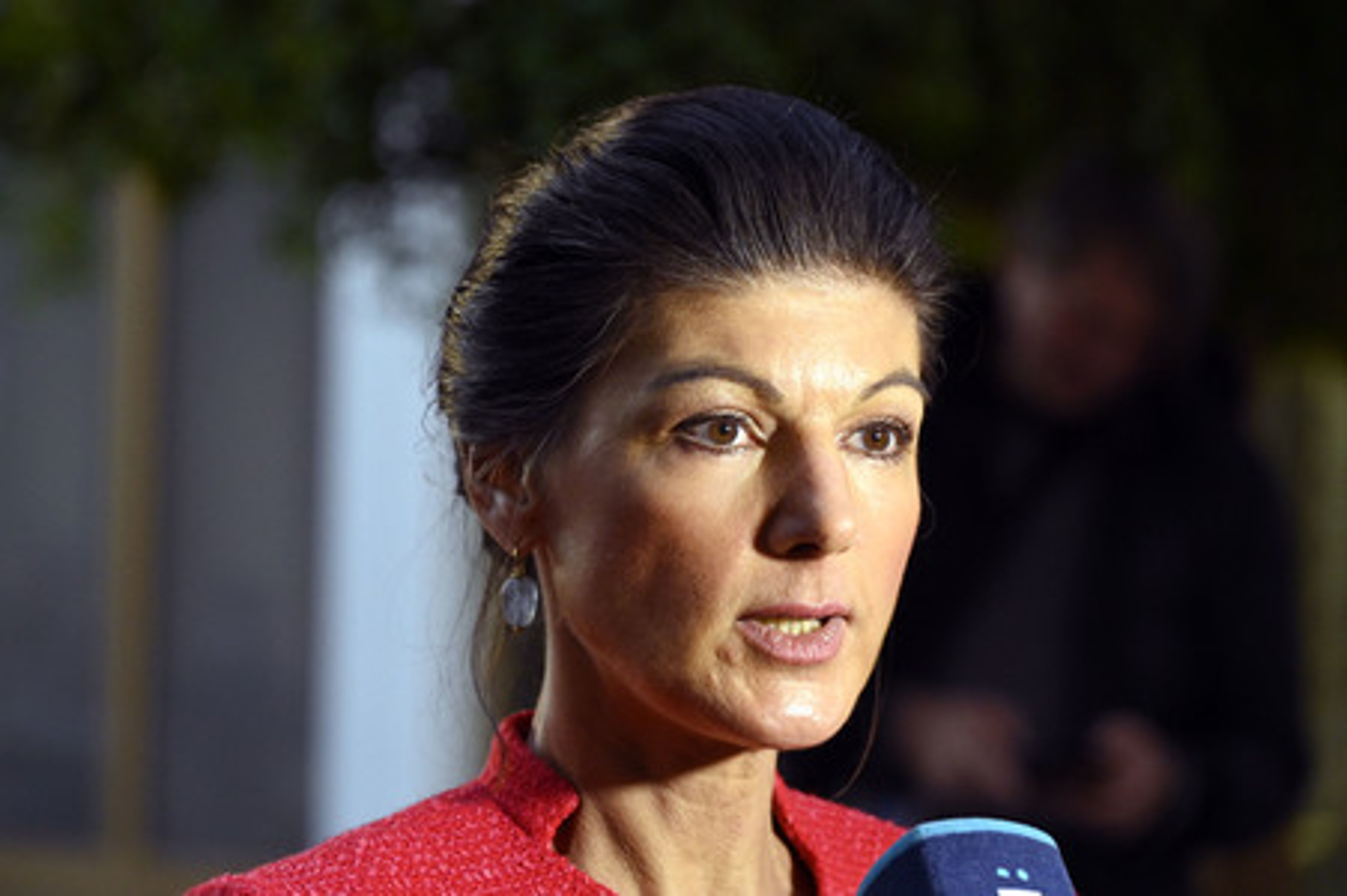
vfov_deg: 11.4
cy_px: 448
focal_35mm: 120
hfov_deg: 17.1
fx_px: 4487
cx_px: 674
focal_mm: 120
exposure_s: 1/400
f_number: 5
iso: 5000
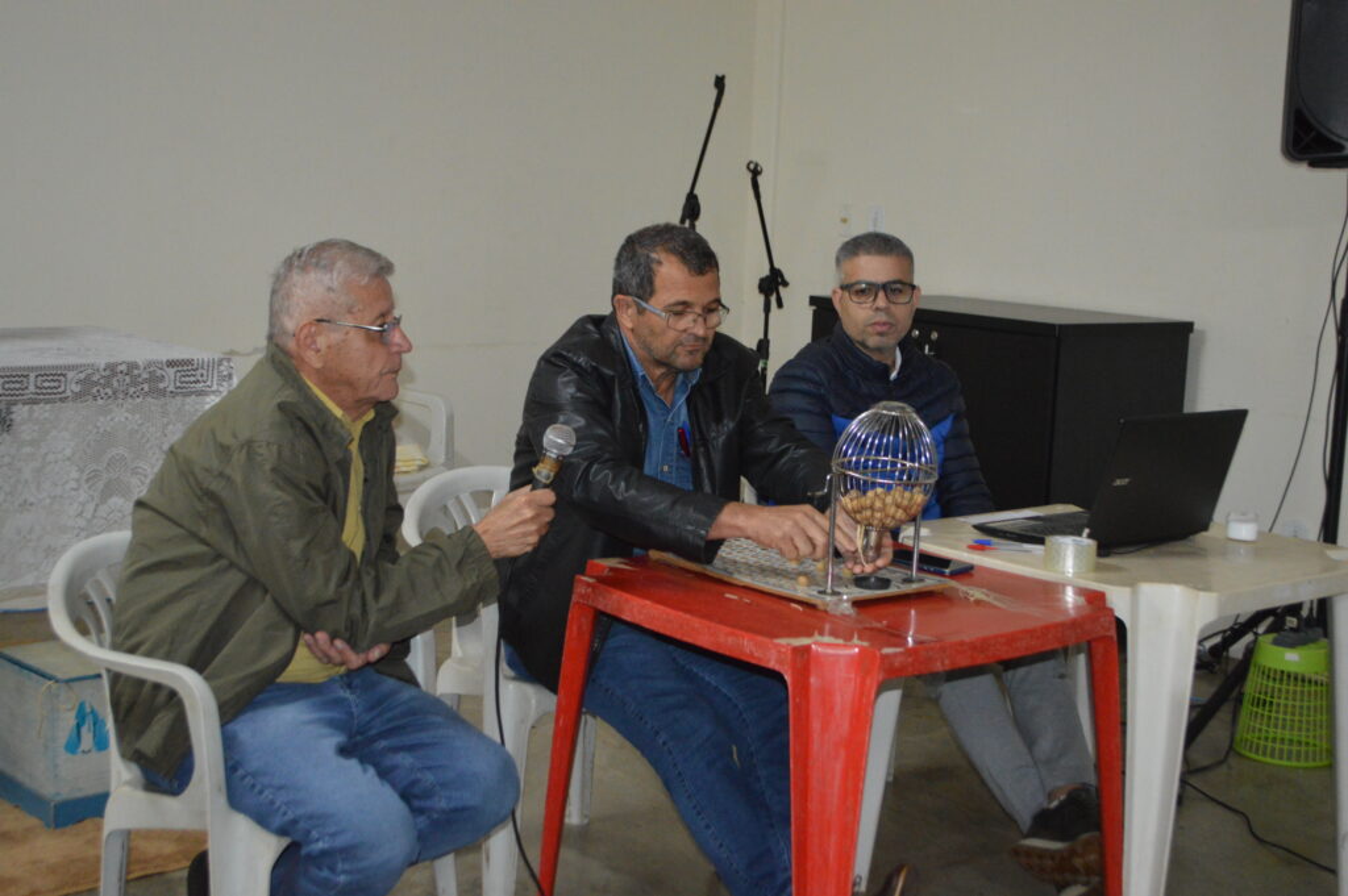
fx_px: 1796
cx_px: 674
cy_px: 448
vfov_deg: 28.0
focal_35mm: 48
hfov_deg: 41.1
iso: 2200
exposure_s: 1/60
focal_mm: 32
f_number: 4.8
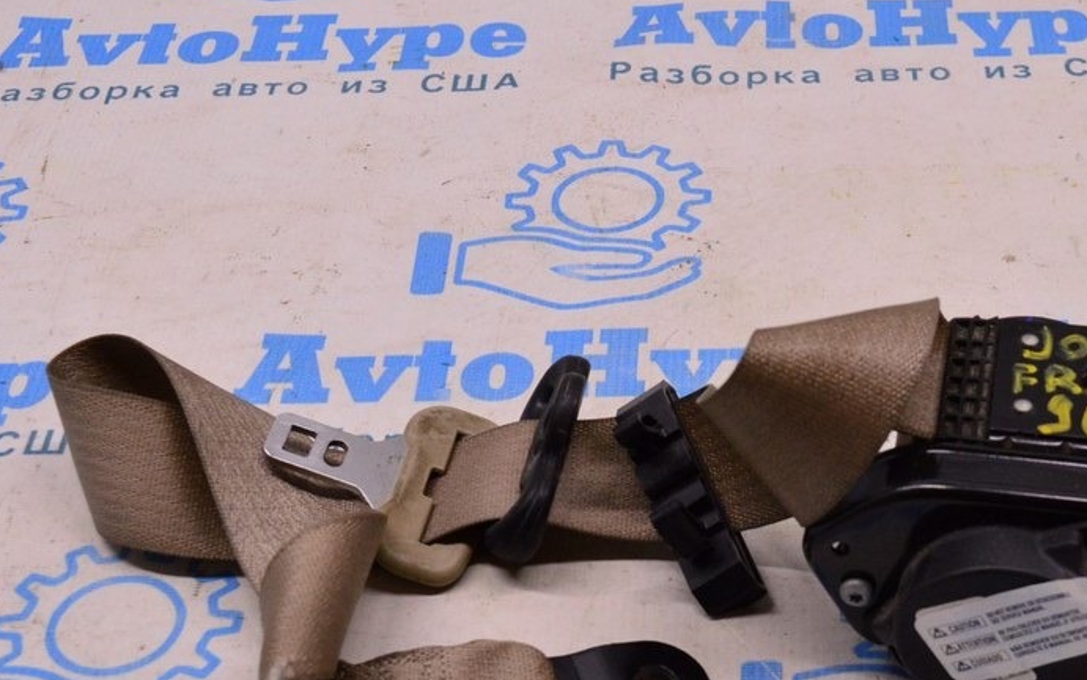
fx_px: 2281
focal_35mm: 77
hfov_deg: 26.6
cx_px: 746
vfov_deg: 16.9
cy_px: 497
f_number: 8
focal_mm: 34
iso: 1600
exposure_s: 1/125
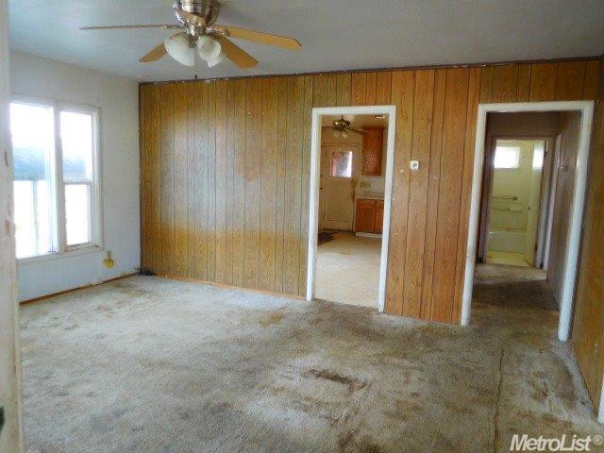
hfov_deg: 69.4
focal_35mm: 25
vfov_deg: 54.9
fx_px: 436
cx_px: 302
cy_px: 226
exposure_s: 1/30
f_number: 3.4
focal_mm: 4.5
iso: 200
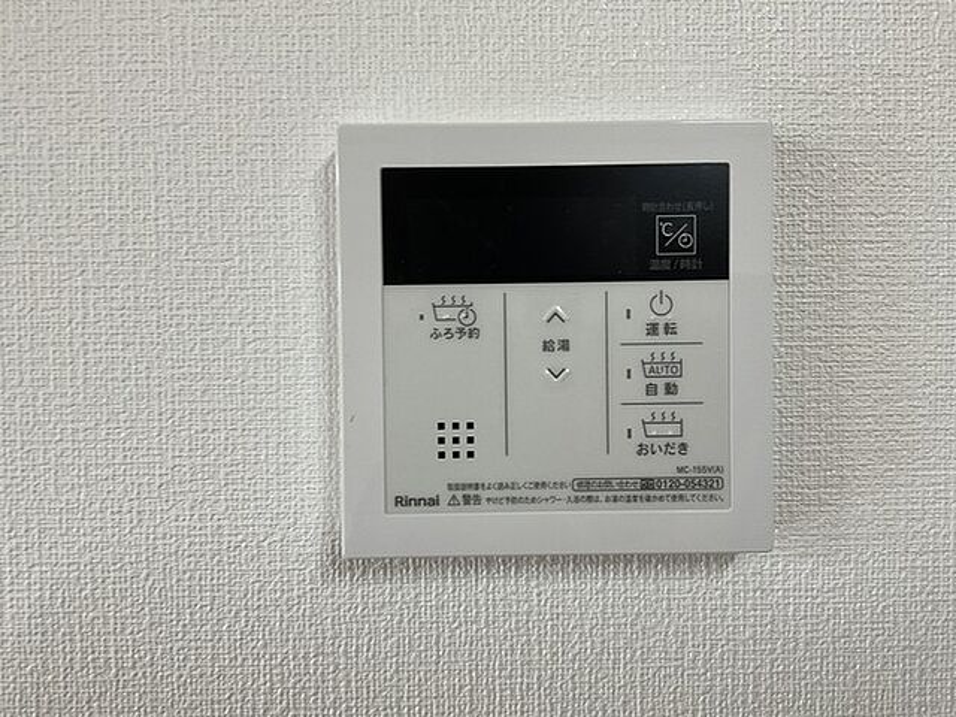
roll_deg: +0.9
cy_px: 358
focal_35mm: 29
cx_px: 478
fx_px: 801
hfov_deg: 61.7
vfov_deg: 48.2
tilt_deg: -2.5
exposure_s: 1/50
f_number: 1.8
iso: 64
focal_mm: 3
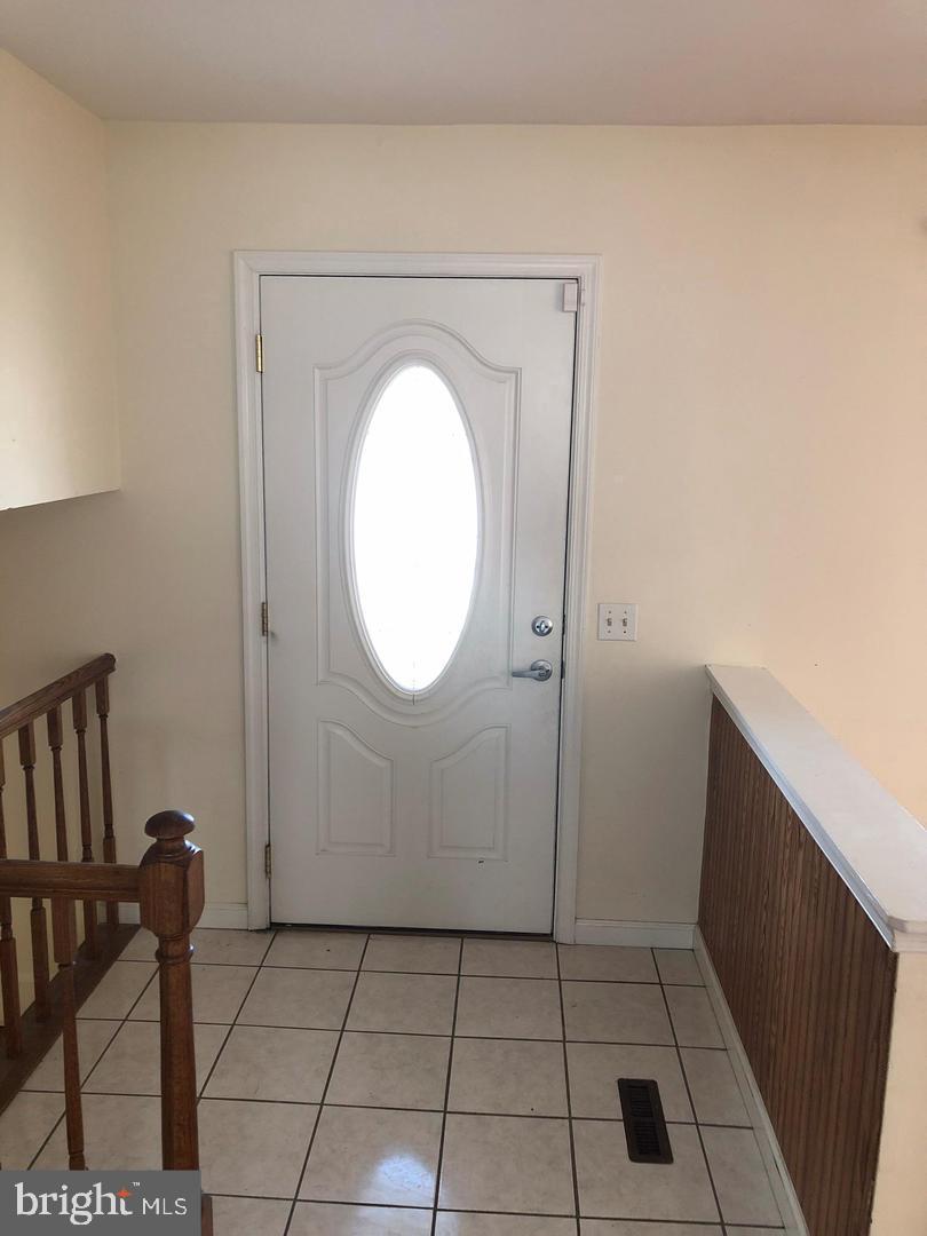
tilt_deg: -9.6
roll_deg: -1.2
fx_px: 1000
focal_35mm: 28
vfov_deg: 63.4
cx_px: 464
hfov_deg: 49.7
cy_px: 618
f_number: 1.8
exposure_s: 1/20
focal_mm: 3.99
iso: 40
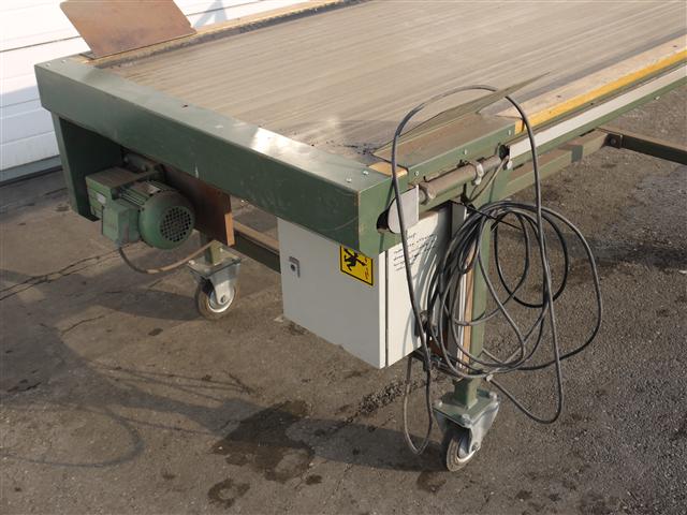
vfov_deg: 32.9
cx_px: 344
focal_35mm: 44
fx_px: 873
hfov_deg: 42.9
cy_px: 258
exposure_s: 1/250
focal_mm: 22
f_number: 7.1
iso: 100
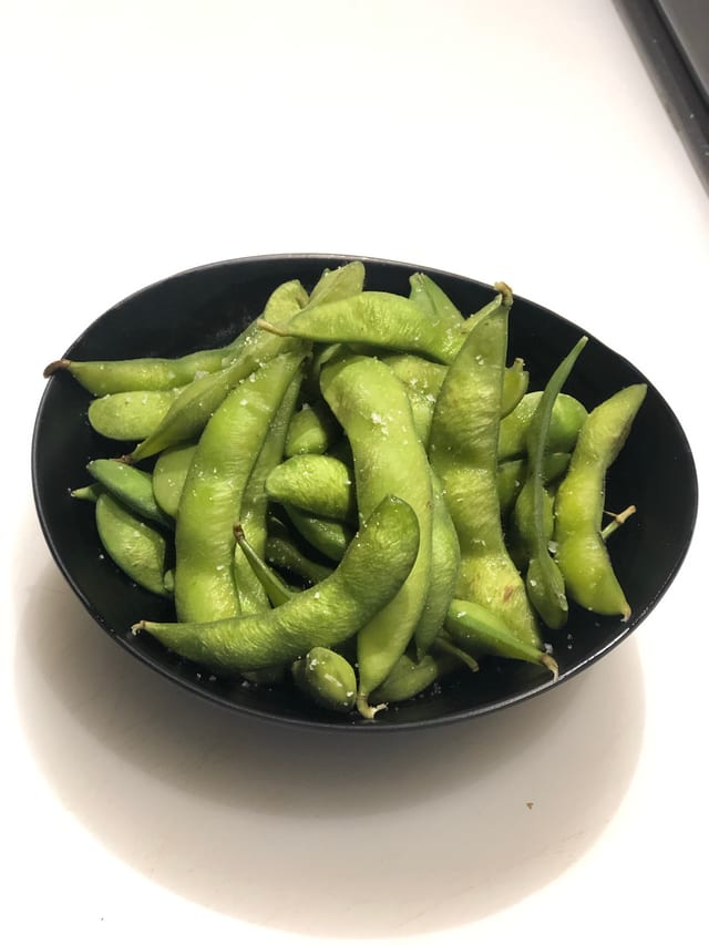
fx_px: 1556
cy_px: 472
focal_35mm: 57
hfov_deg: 25.7
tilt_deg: -48.1
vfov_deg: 33.8
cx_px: 354
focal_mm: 6.6
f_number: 2.8
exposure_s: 1/30
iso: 200
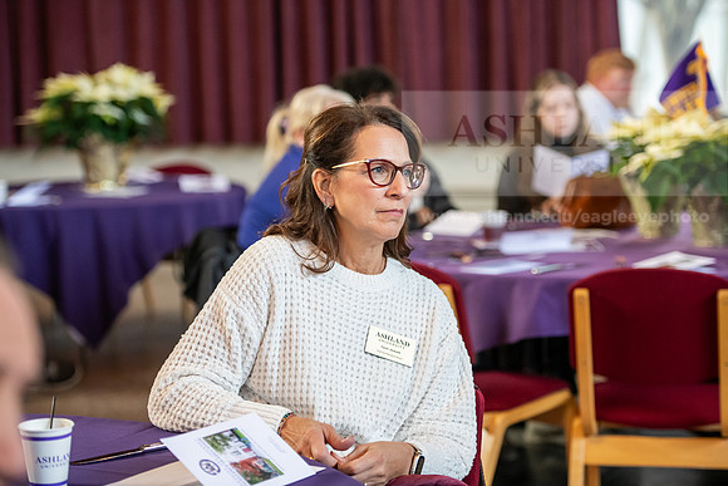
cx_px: 364
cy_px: 243
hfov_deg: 22.6
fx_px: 1820
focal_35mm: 90
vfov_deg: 15.2
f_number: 3.2
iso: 2500
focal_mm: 90
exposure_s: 1/200
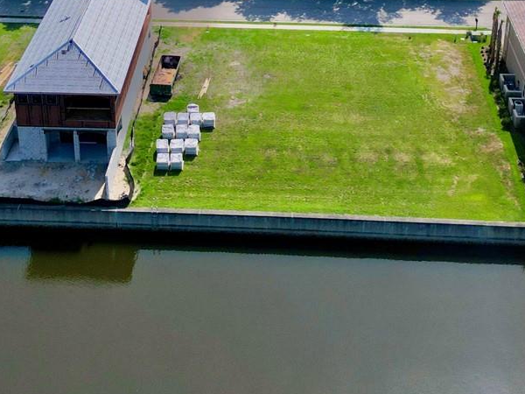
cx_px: 234
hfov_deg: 30.2
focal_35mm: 64
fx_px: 971
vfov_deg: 22.1
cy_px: 1
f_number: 1.7
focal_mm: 6.72
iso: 100
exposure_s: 1/6000
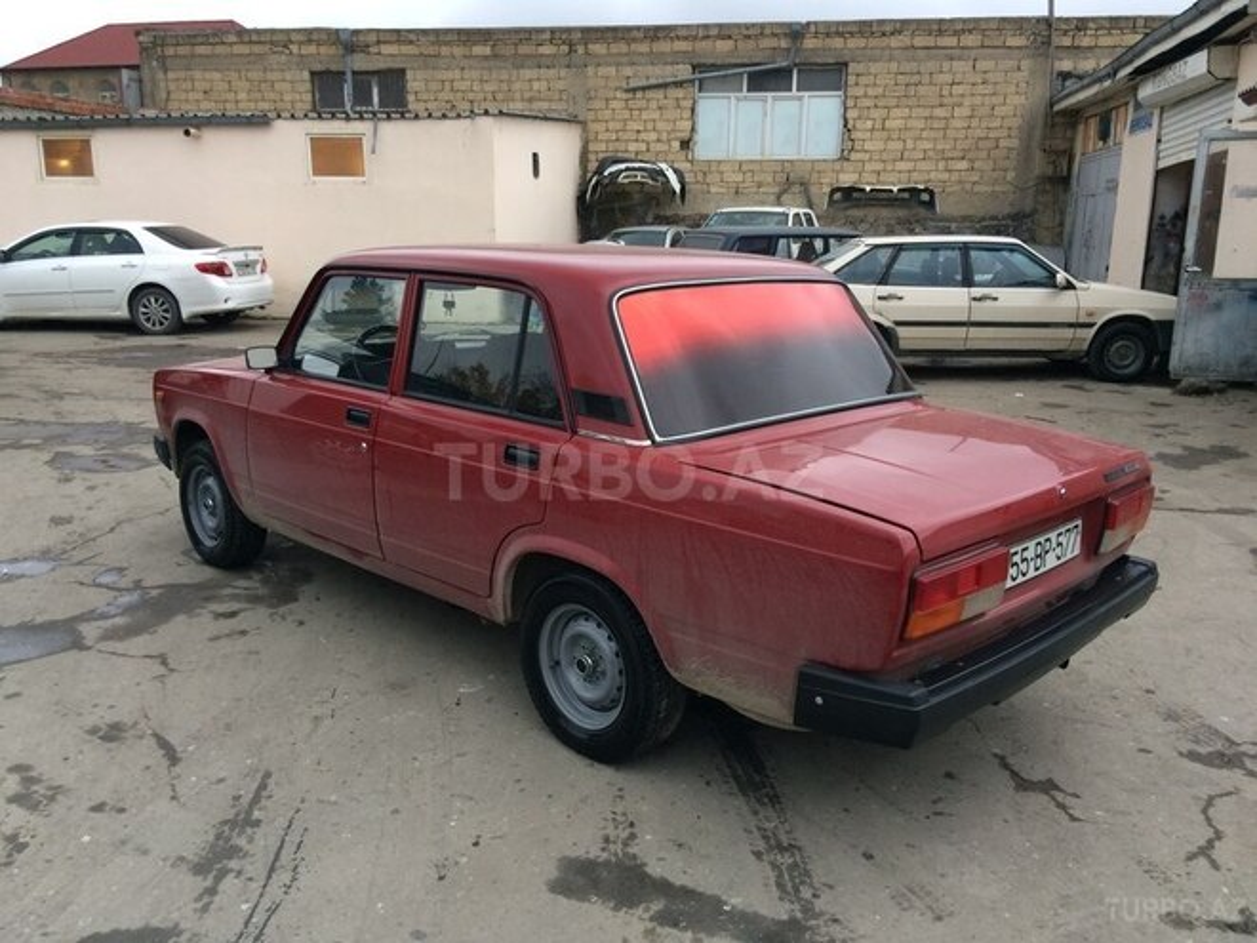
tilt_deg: -13.4
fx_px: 1053
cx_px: 628
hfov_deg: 61.7
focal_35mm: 29
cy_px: 472
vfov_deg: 48.2
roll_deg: +0.7
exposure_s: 1/33
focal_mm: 4.15
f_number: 2.2
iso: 50
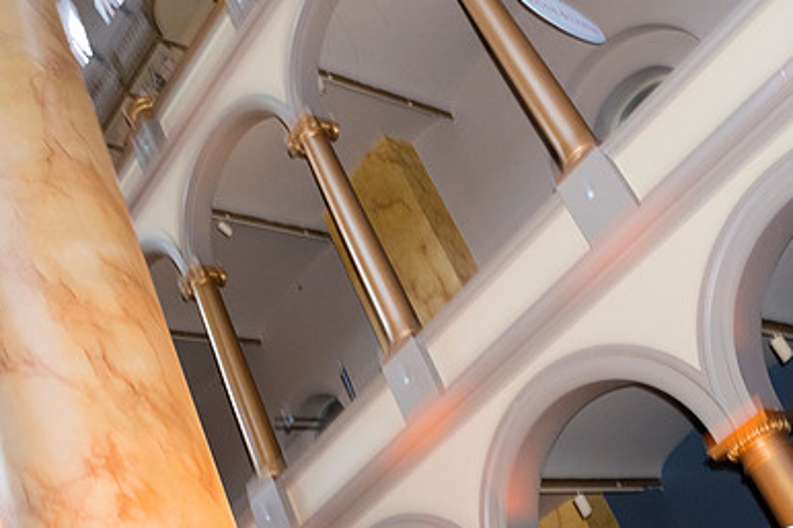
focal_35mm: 48
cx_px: 357
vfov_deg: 28.0
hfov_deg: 41.1
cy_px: 325
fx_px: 1057
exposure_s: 1/100
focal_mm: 30.5
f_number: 4
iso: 800
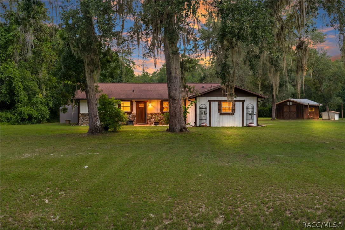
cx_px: 172
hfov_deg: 70.4
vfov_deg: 50.4
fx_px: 244
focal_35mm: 26
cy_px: 115
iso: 320
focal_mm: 17
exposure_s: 1/250
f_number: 8
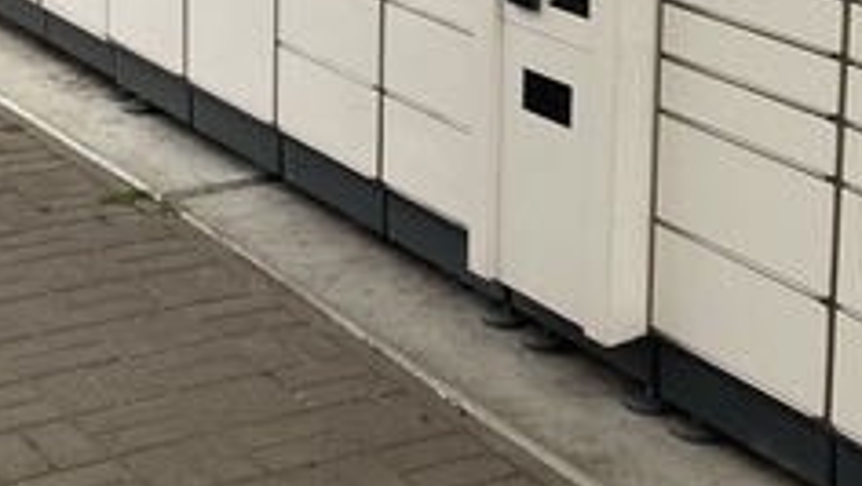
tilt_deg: -9.0
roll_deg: -3.3
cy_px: -185
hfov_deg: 24.8
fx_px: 1921
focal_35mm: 84
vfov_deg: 13.8
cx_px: 712
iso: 32
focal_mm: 4.25
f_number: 1.8
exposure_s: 1/344
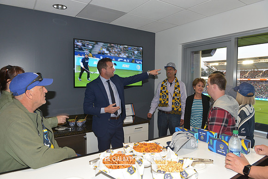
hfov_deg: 73.7
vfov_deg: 53.2
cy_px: 90
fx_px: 179
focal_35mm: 24
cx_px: 134
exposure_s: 1/60
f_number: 7.1
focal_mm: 24
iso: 800
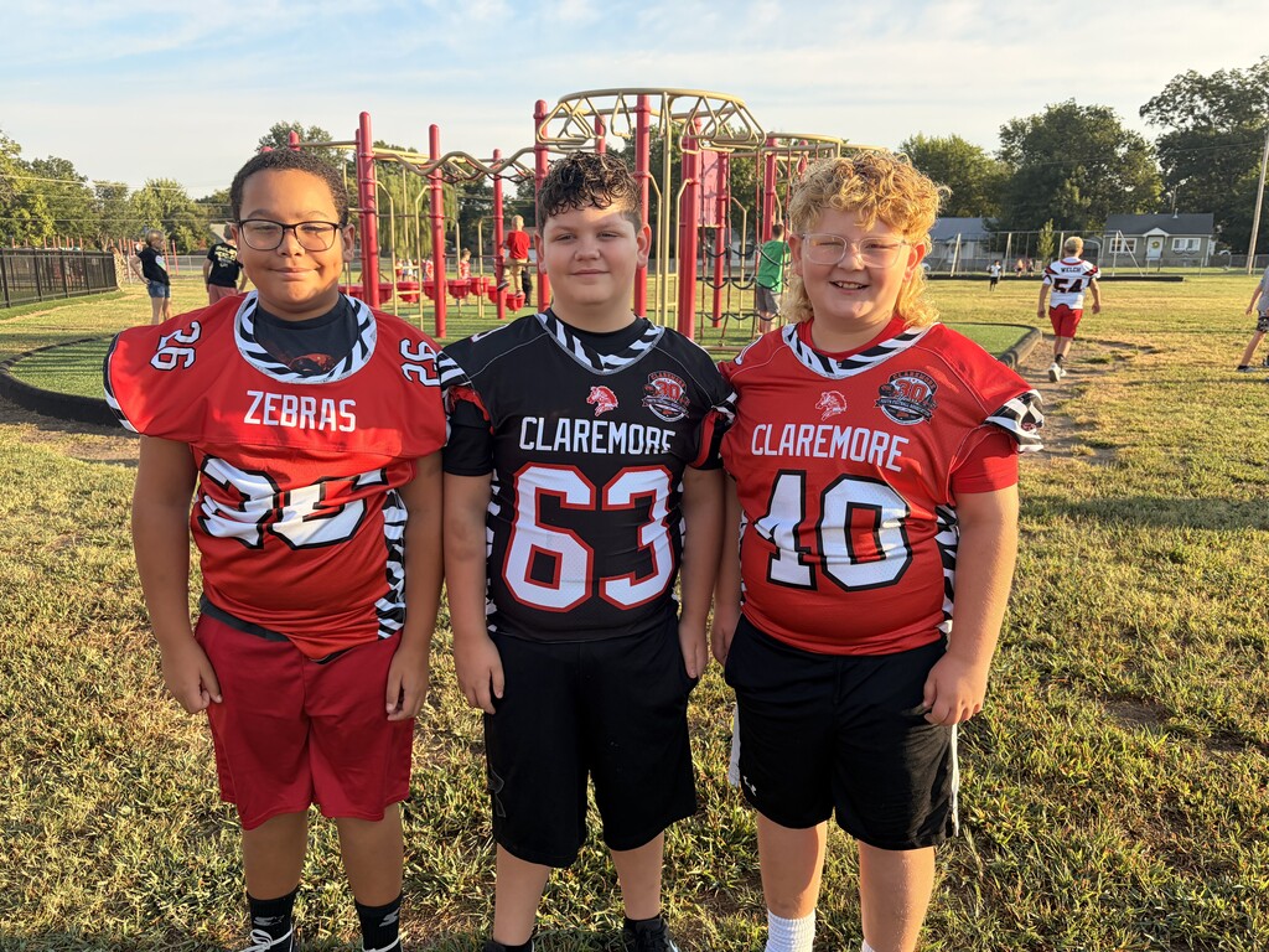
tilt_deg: -13.1
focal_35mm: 26
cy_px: 476
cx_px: 634
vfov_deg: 53.1
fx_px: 953
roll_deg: -0.1
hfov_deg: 67.3
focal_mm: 5.96
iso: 50
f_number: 1.6
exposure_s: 1/1048
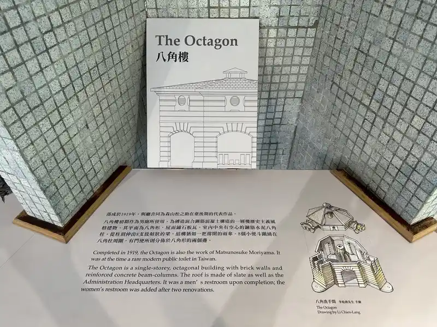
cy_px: 164
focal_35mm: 24
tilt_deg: -43.2
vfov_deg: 56.8
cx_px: 218
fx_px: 303
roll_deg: +0.6
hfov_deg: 71.6
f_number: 1.78
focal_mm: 6.86
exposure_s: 1/120
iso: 125
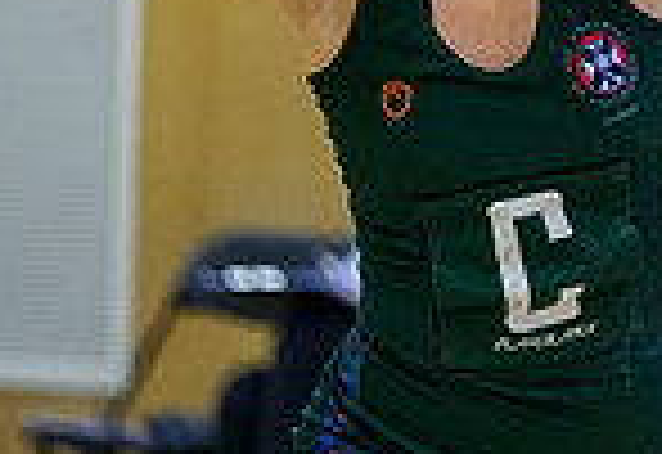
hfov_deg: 2.3
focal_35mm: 890
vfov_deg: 1.6
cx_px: 1080
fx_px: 16521
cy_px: -231
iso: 4000
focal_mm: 200
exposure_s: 1/1000
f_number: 3.2
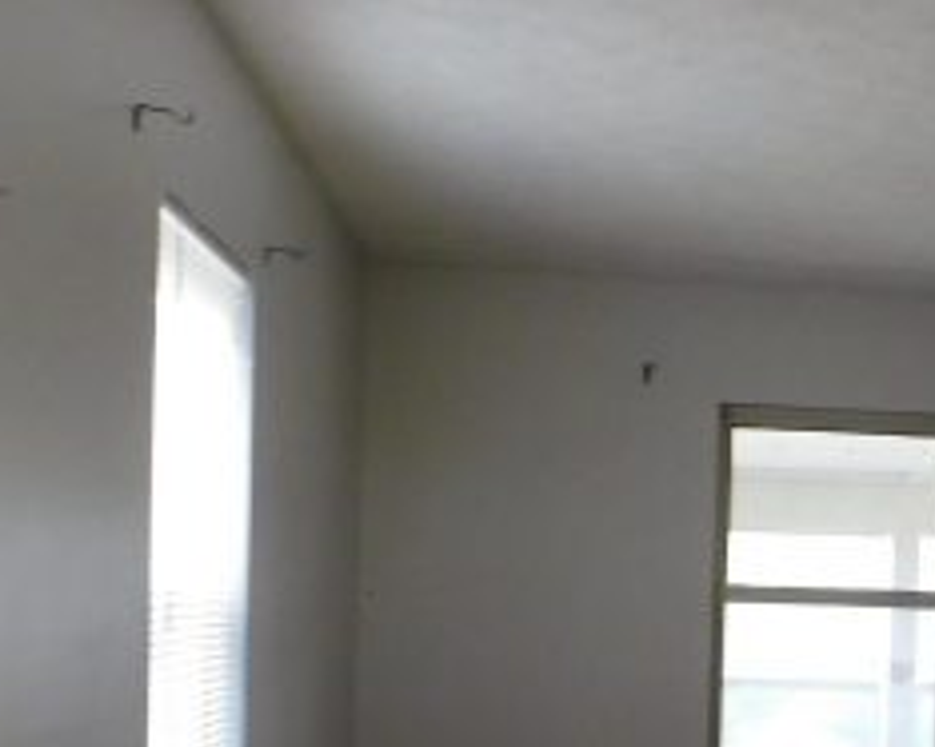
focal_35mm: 64
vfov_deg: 23.3
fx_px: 1770
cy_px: 663
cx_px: 881
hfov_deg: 28.2
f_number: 3
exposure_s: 1/30
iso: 160
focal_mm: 4
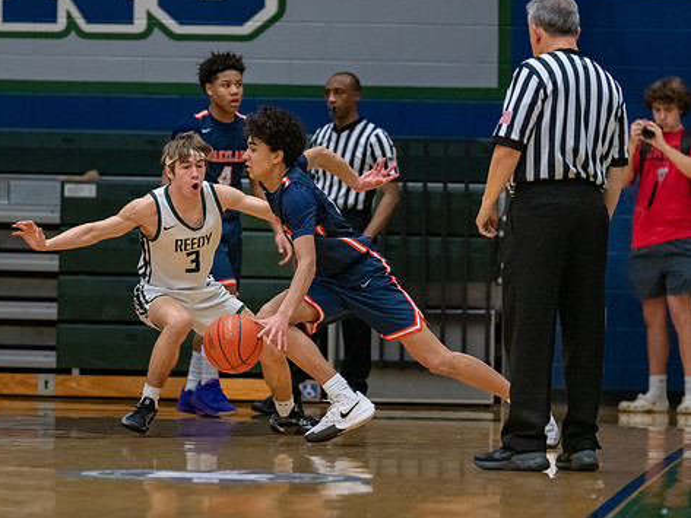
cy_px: 274
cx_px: 221
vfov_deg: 4.6
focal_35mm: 322
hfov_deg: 6.1
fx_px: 6429
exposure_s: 1/1000
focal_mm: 200
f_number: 2.8
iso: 2500
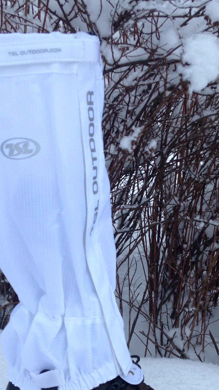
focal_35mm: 57
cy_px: 273
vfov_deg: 36.1
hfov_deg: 21.0
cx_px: 86
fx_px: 589
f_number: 2.4
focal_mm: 4.28
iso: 50
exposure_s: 1/60
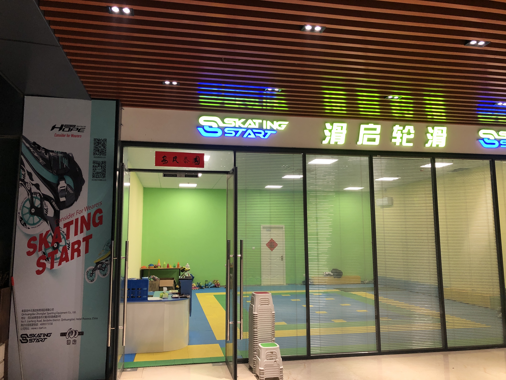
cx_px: 253
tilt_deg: +7.9
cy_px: 190
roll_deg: -0.1
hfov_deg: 63.4
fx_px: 409
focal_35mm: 28
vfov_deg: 49.7
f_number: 1.8
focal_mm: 4
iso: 40
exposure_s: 1/33
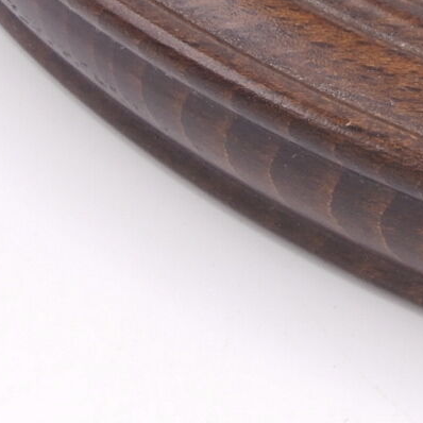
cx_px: 665
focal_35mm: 108
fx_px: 1493
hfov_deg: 14.8
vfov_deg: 16.0
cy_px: 91
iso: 100
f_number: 3.9
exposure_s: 1/125
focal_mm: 6.67
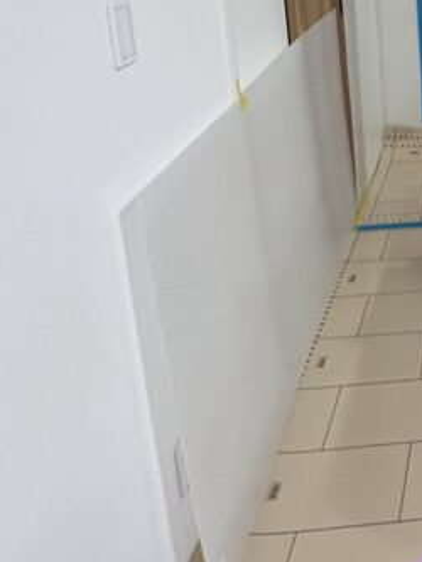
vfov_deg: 39.6
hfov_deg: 27.4
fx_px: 698
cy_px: 25
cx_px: 565
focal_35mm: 43
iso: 250
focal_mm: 2.22
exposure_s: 1/100
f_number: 2.2
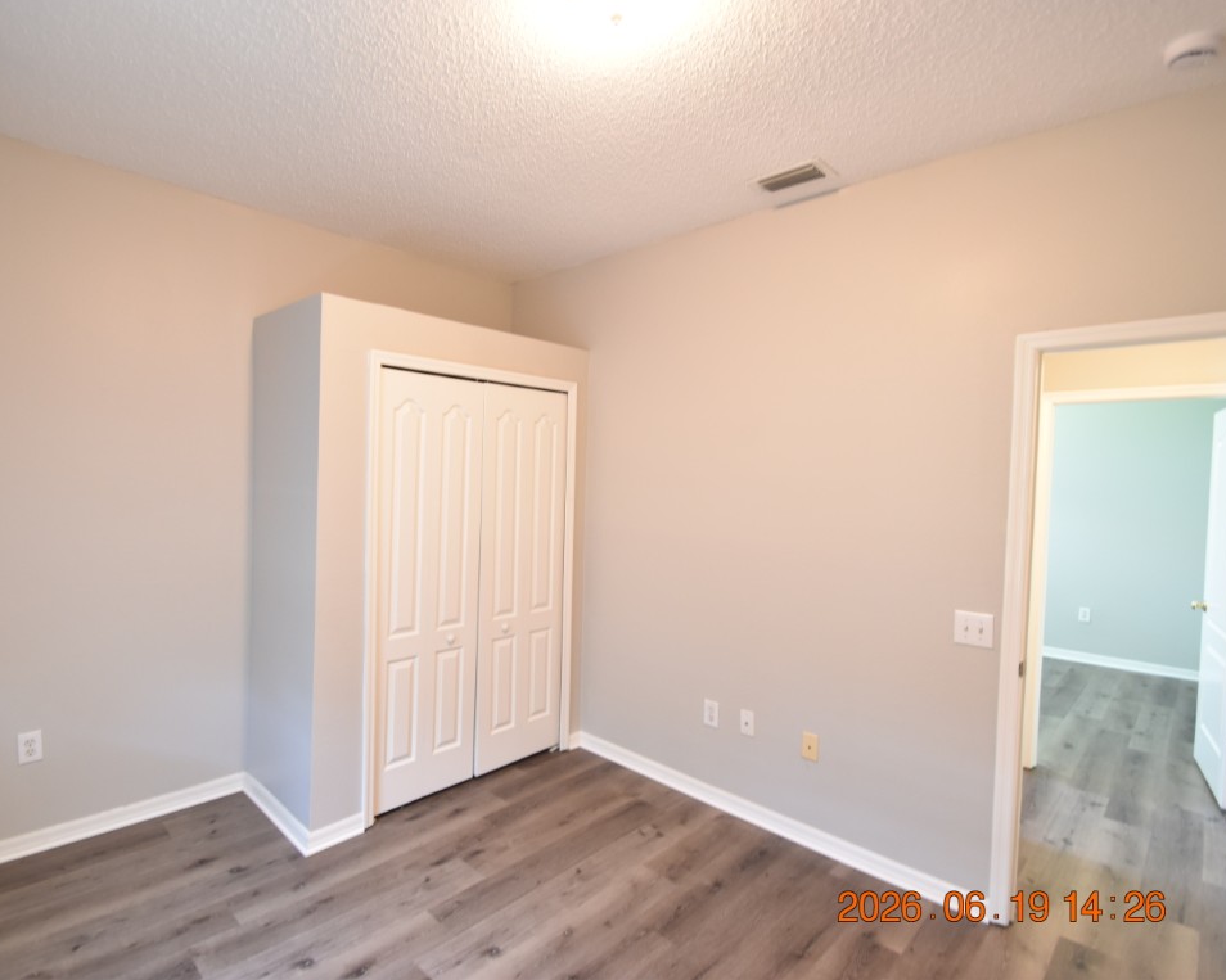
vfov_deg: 77.0
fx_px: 617
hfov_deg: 89.5
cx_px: 565
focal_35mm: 17
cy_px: 488
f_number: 3.5
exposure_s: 1/15
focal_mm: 10
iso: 800
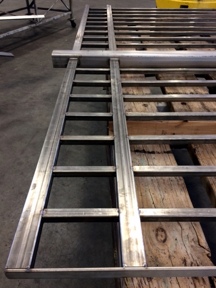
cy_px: 144
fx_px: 241
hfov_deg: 48.2
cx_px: 108
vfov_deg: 61.7
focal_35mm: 29
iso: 100
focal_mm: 4.15
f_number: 2.2
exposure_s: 1/30
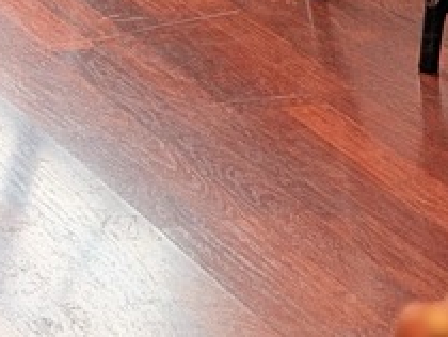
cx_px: 87
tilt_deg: -6.2
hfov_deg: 6.8
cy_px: -661
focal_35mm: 292
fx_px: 3783
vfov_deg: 4.9
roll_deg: -0.3
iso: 100
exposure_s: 1/173
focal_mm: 6.76
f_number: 1.78
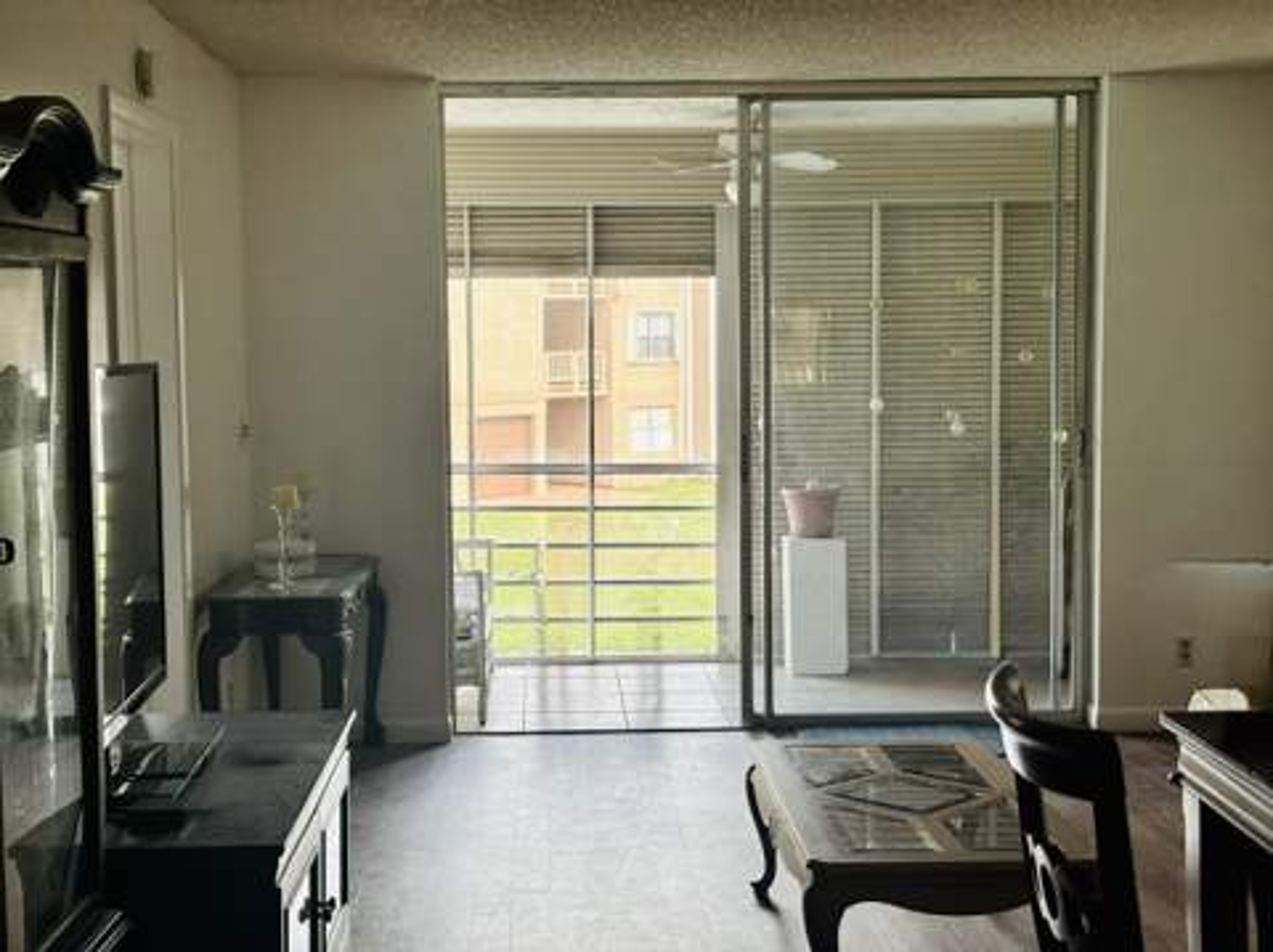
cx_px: 636
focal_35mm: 52
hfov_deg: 36.9
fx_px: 1910
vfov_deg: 28.0
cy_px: 476
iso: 40
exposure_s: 1/121
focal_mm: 5.96
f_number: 1.6
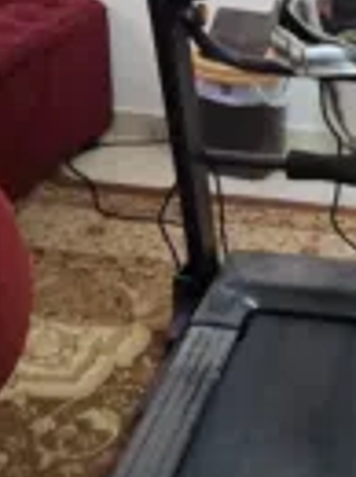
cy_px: 165
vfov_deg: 27.3
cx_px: 418
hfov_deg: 19.5
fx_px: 977
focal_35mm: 71
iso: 320
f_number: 1.8
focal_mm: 5.54
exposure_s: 1/25
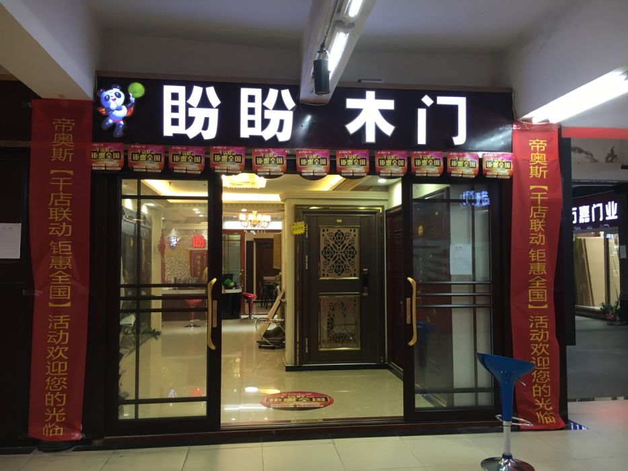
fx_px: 526
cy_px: 236
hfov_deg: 61.7
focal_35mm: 29
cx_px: 314
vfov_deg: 48.2
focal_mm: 4.15
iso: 80
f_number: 2.2
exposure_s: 1/33
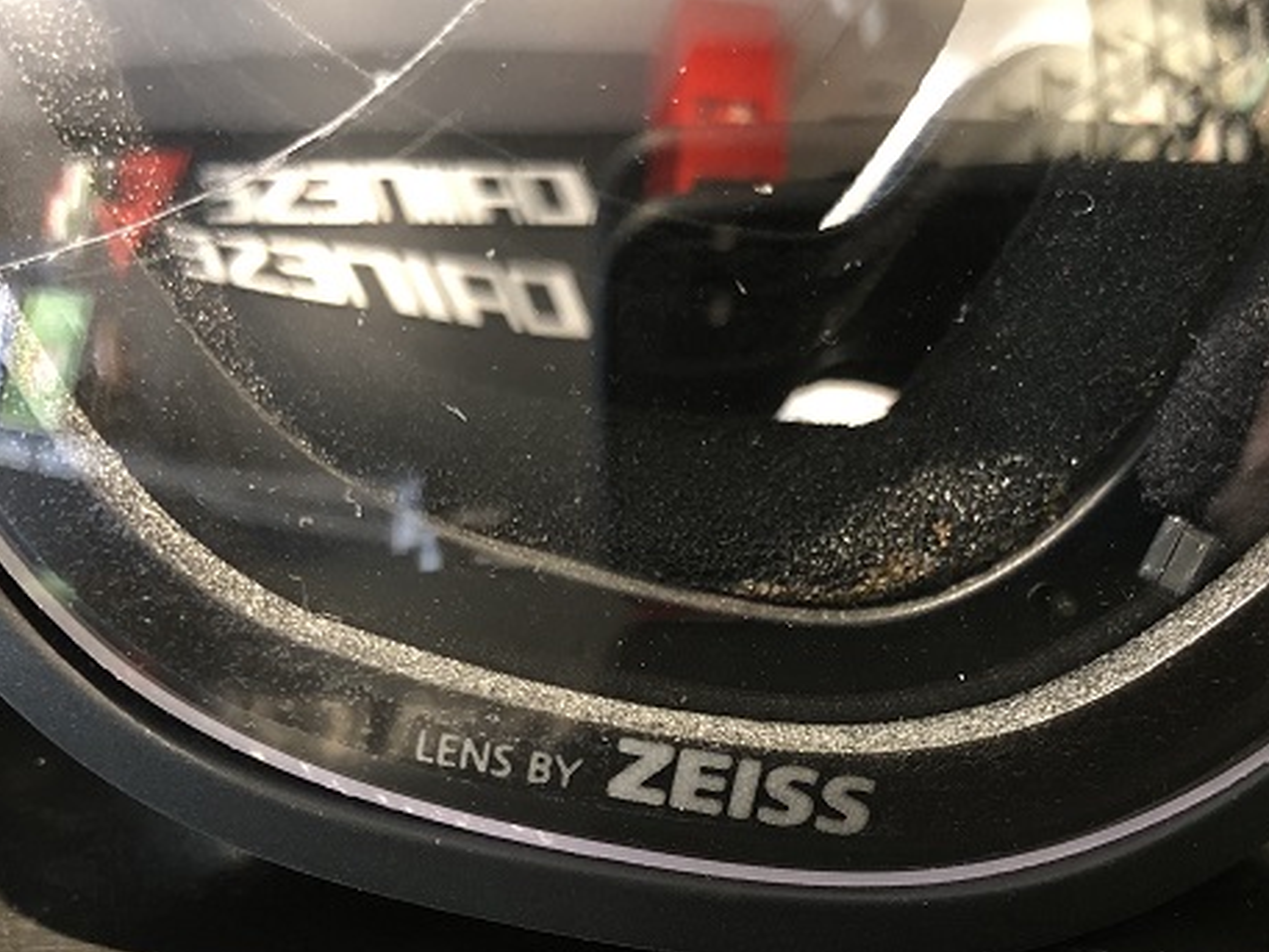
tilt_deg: -27.1
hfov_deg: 38.8
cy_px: 697
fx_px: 1797
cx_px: 708
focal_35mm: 49
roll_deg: +0.5
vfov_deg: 29.3
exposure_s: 1/10
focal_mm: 4
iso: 100
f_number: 1.8
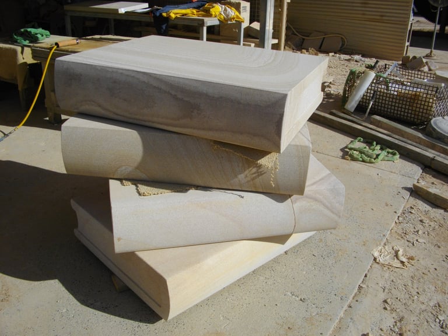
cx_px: 224
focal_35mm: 32
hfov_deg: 56.8
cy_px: 168
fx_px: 414
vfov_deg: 44.2
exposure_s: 1/800
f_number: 5.5
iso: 100
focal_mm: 5.7
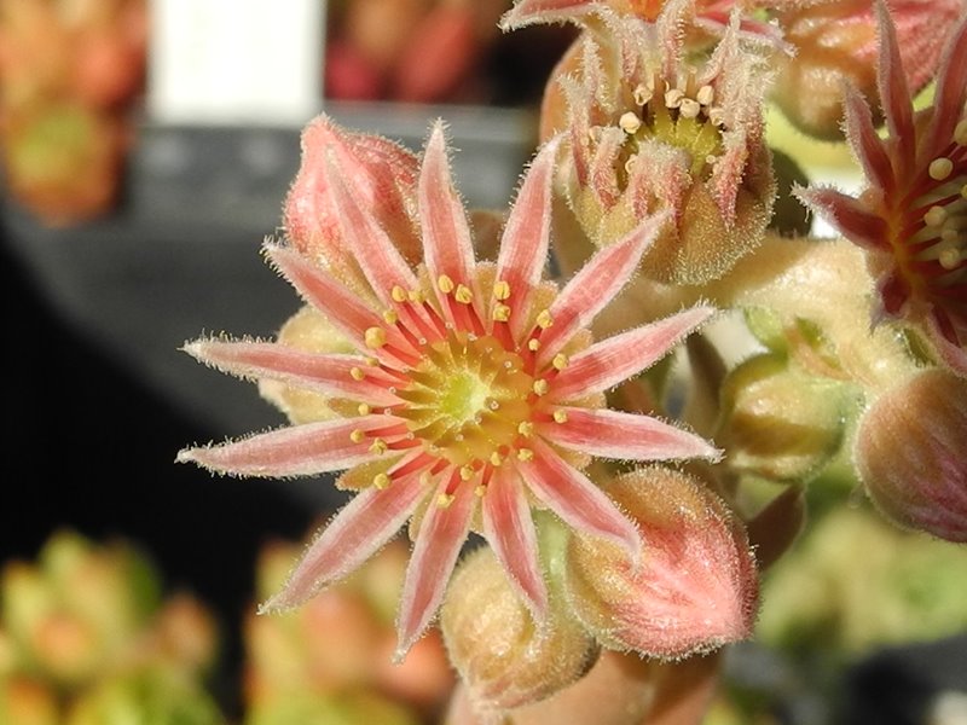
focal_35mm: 28
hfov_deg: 63.4
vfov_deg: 49.7
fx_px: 782
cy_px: 362
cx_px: 484
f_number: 3.5
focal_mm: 6
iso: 100
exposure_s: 1/1000
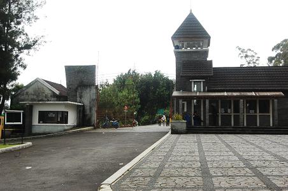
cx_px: 144
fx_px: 312
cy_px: 96
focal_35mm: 39
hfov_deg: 49.6
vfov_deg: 34.1
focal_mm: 26
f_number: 25
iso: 400
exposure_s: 1/25
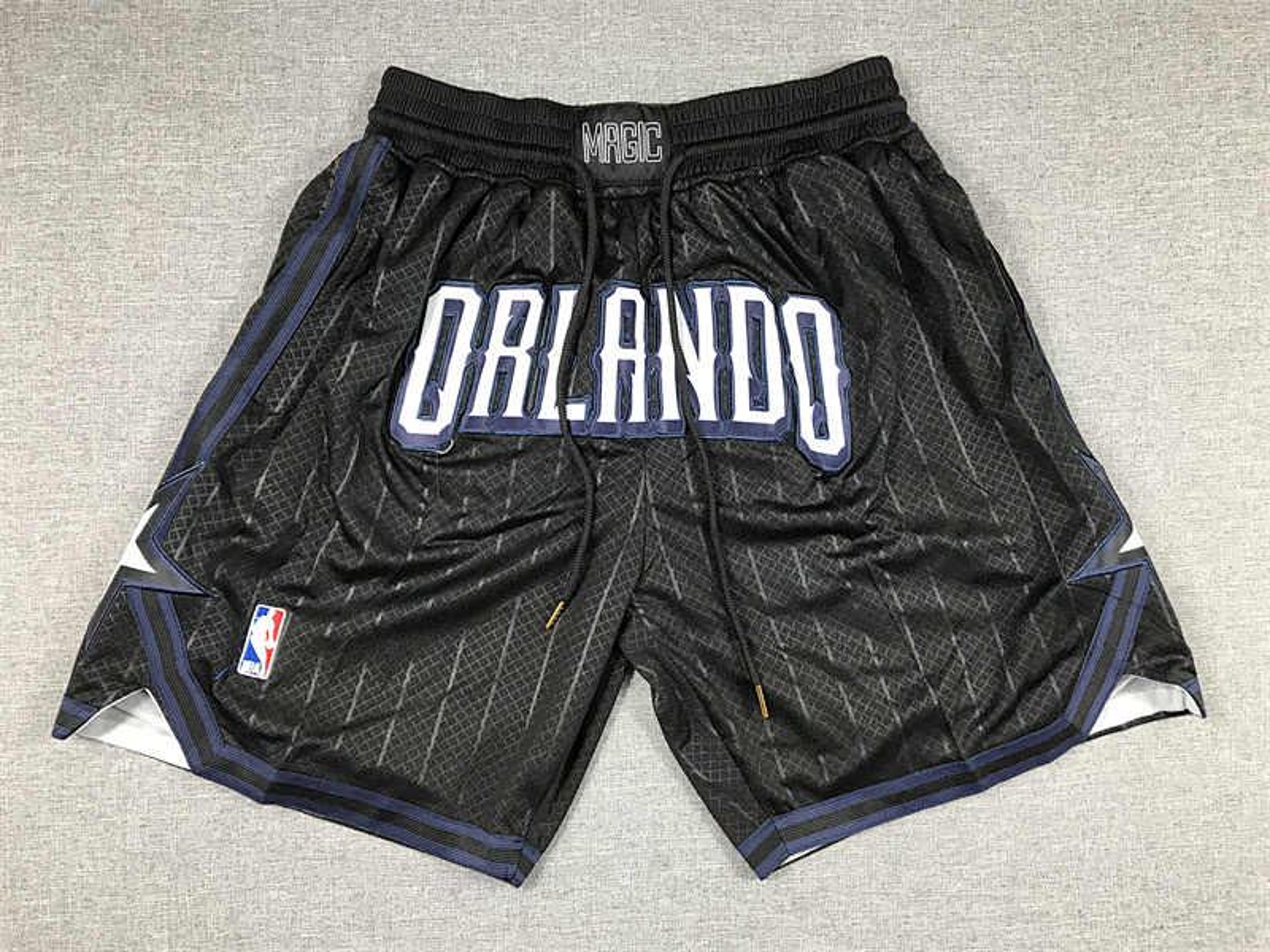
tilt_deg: -88.4
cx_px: 635
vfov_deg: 49.7
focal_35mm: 28
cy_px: 476
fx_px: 1027
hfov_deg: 63.4
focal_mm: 3.99
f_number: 1.8
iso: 40
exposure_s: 1/33
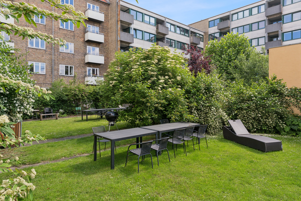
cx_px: 150
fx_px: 191
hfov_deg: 76.6
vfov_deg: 55.5
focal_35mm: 23
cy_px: 100
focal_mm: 15.2
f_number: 7.1
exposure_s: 1/80
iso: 100
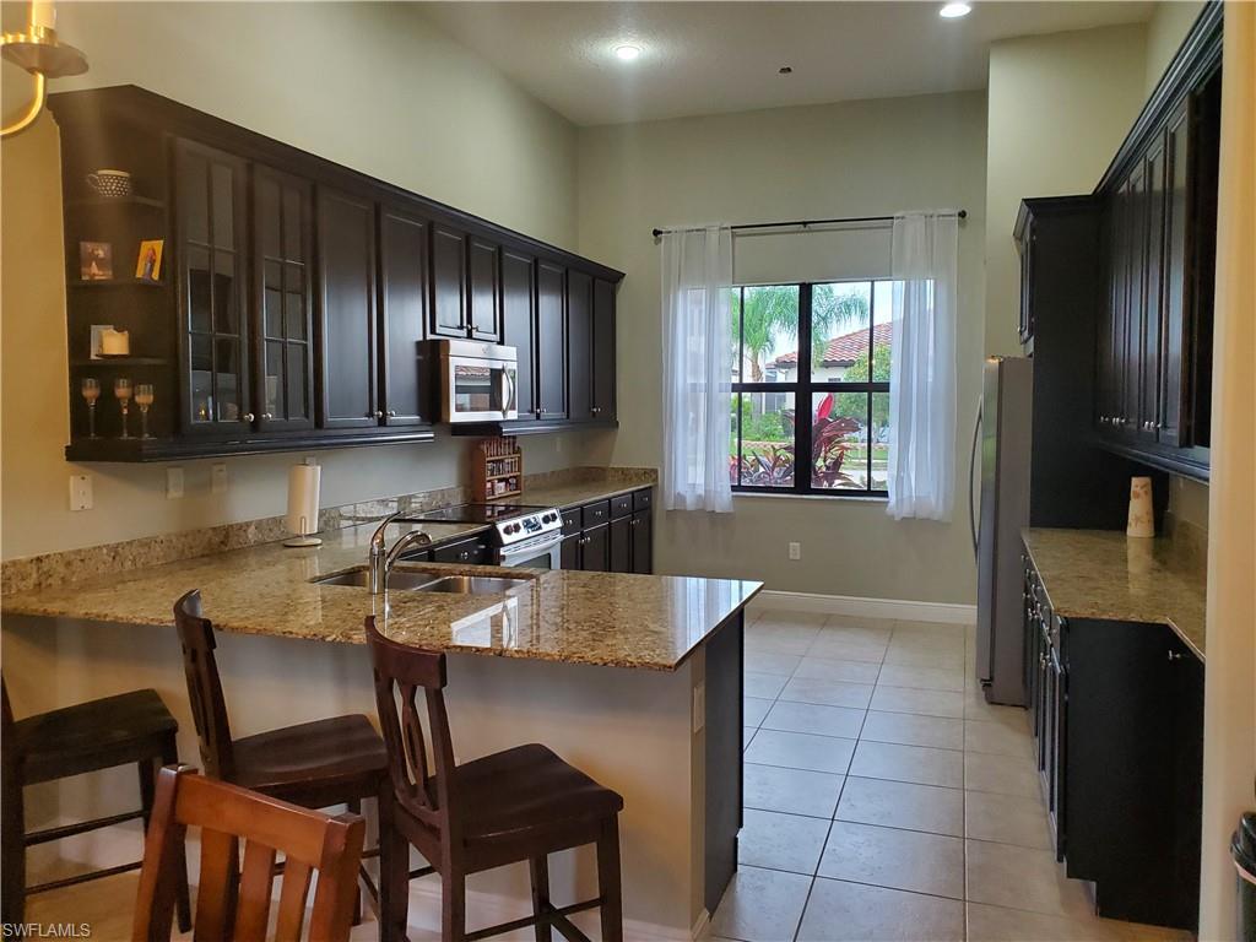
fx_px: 943
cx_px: 628
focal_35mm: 26
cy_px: 471
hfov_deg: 67.3
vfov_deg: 53.1
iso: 320
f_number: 2.4
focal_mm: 4.3
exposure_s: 1/120
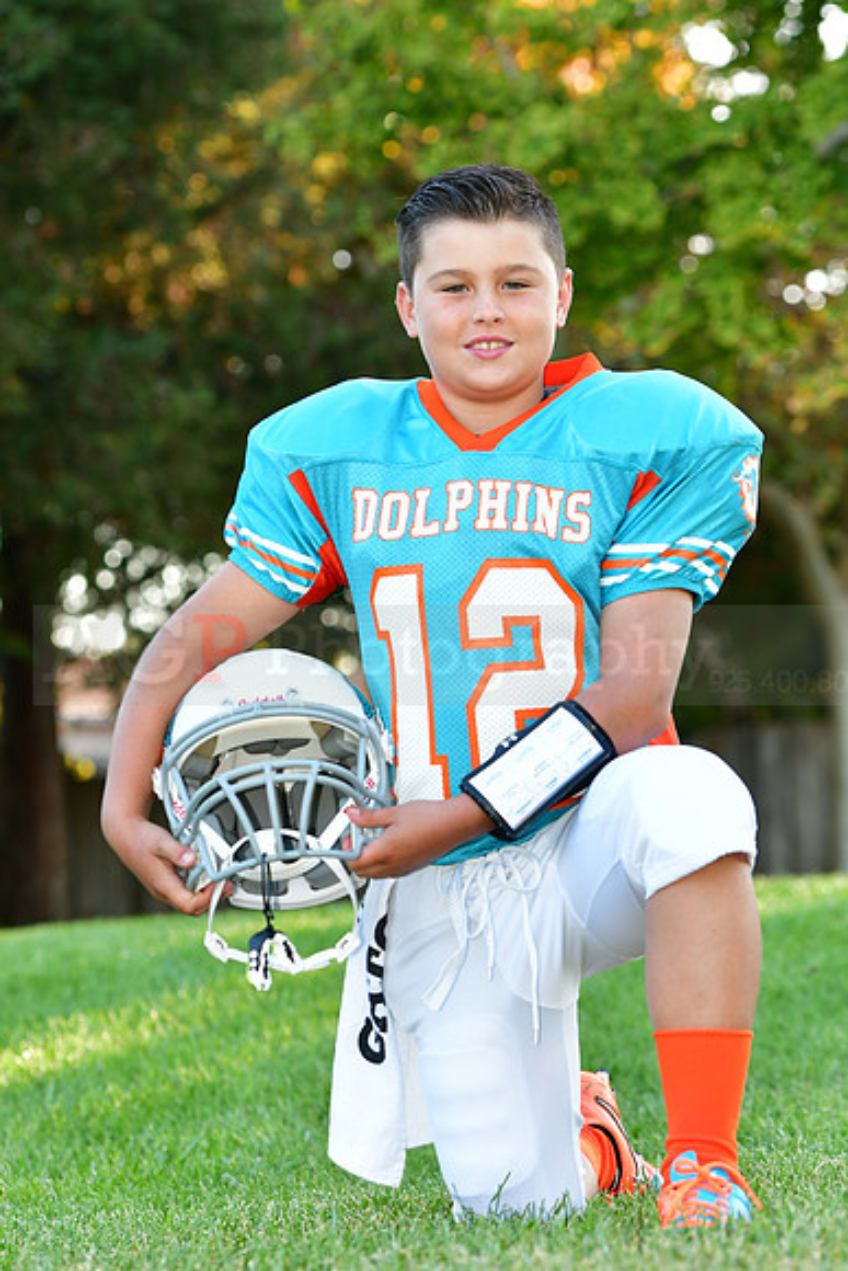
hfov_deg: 9.3
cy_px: 636
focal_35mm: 147
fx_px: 5190
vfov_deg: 14.0
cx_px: 424
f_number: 4.5
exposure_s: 1/160
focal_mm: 98
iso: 400
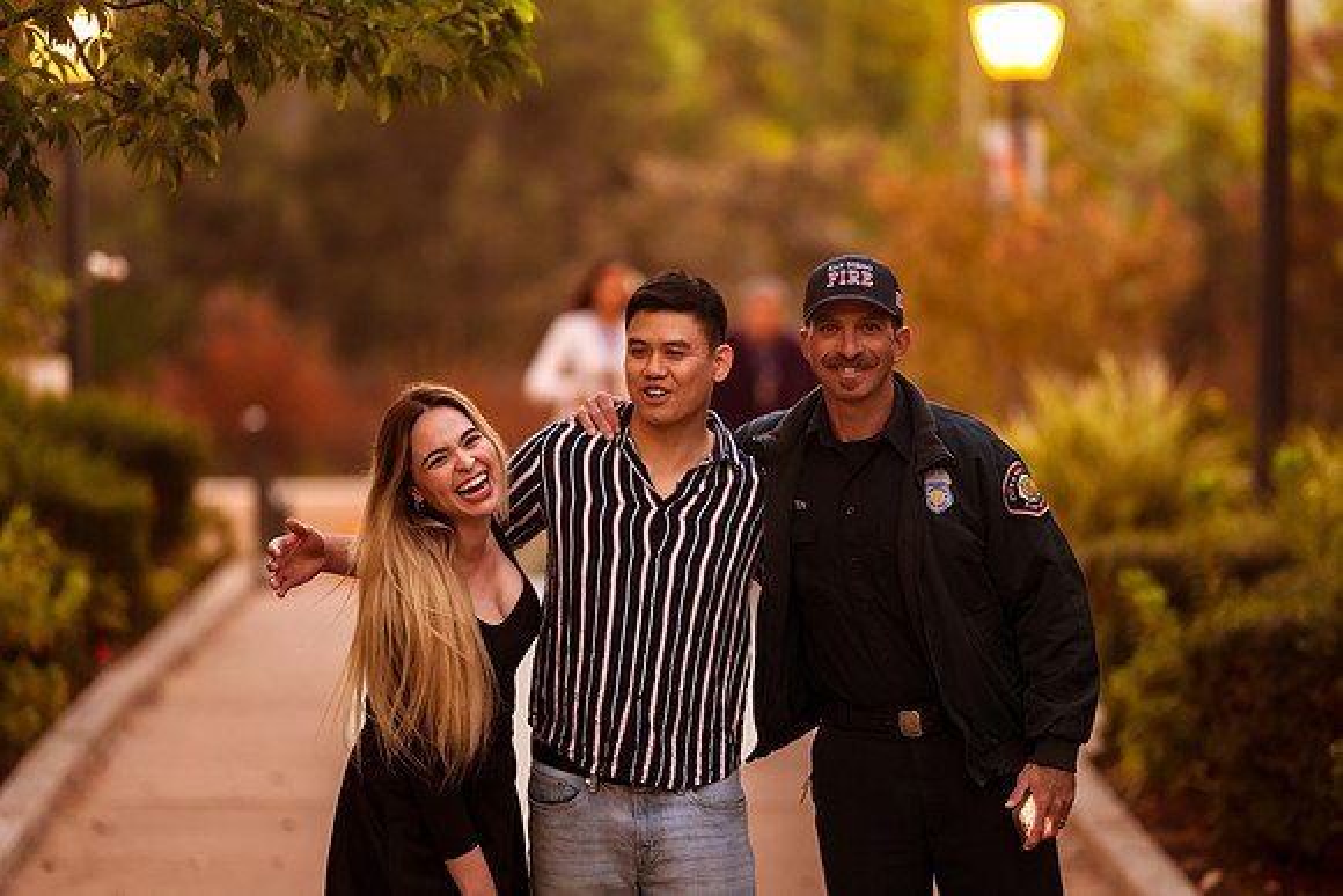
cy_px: 448
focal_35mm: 135
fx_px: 5037
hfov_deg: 15.2
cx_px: 672
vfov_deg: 10.2
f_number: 1.8
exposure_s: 1/500
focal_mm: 135
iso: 1250
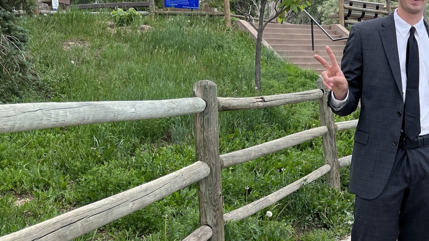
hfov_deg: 36.4
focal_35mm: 53
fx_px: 603
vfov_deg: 22.6
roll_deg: +2.0
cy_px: 132
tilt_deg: -5.5
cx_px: 397
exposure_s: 1/491
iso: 50
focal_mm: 5.1
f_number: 1.6
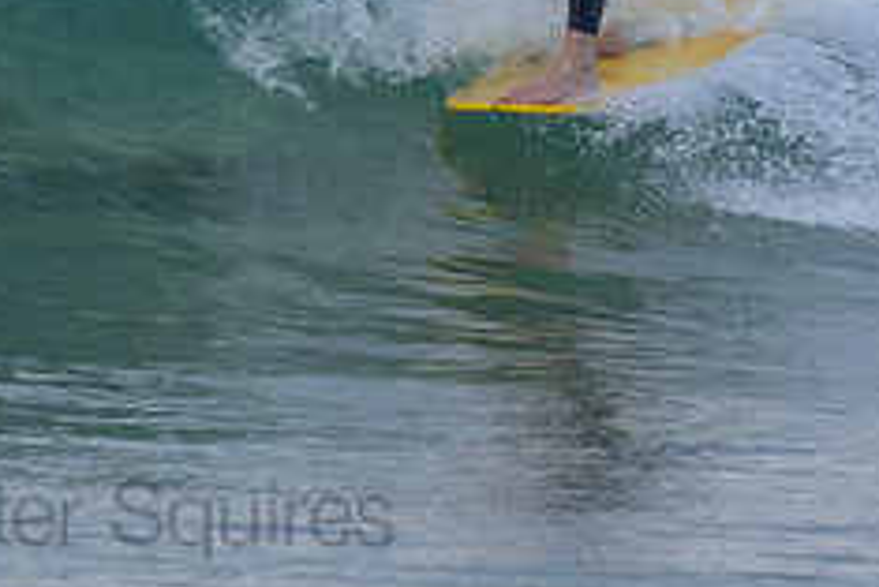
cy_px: -107
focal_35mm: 1851
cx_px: 105
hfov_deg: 1.1
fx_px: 45221
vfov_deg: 0.7
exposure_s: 1/1250
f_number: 5.6
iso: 800
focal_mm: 500
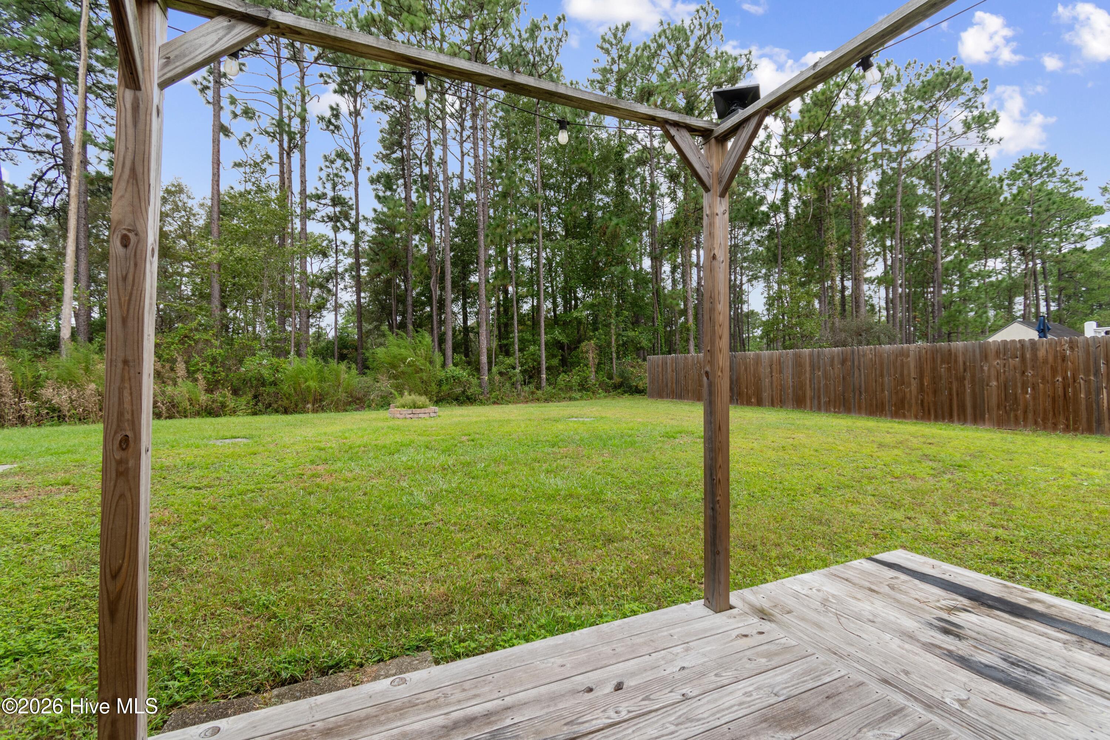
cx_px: 555
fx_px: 462
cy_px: 370
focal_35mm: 15
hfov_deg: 100.4
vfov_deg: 77.3
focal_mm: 10
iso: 100
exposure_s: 1/40
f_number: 4.5
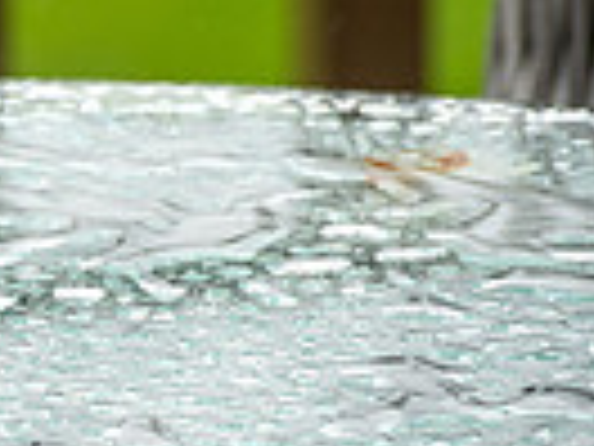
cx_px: -706
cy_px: -180
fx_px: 14534
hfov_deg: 2.3
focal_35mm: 847
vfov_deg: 1.8
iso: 500
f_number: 7.1
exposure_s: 1/320
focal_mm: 200
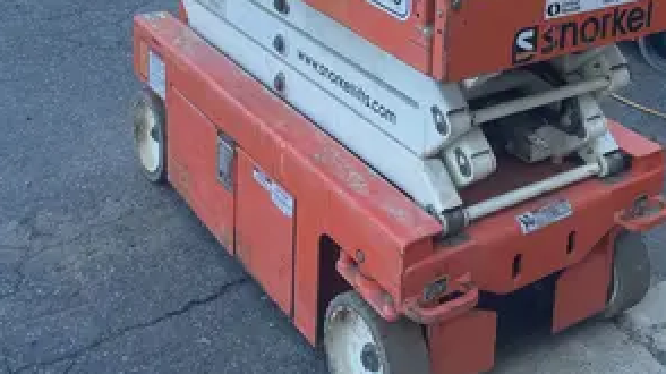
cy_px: -67
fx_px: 935
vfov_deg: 21.1
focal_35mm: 53
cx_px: 467
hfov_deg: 38.5
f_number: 1.6
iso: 32
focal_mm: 4.2
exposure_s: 1/419
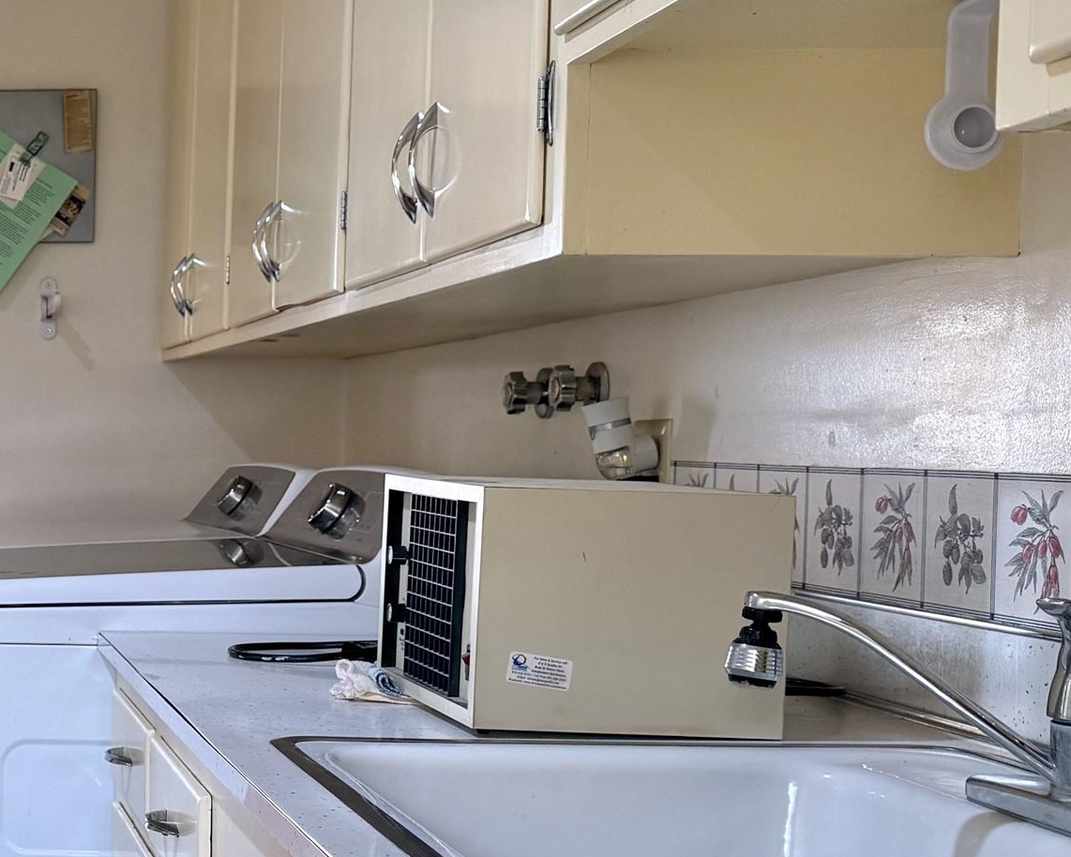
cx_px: -220
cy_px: 506
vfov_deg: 24.2
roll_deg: -0.3
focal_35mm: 63
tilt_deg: -2.4
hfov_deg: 26.6
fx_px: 1997
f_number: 1.78
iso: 125
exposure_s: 1/60
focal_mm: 6.76
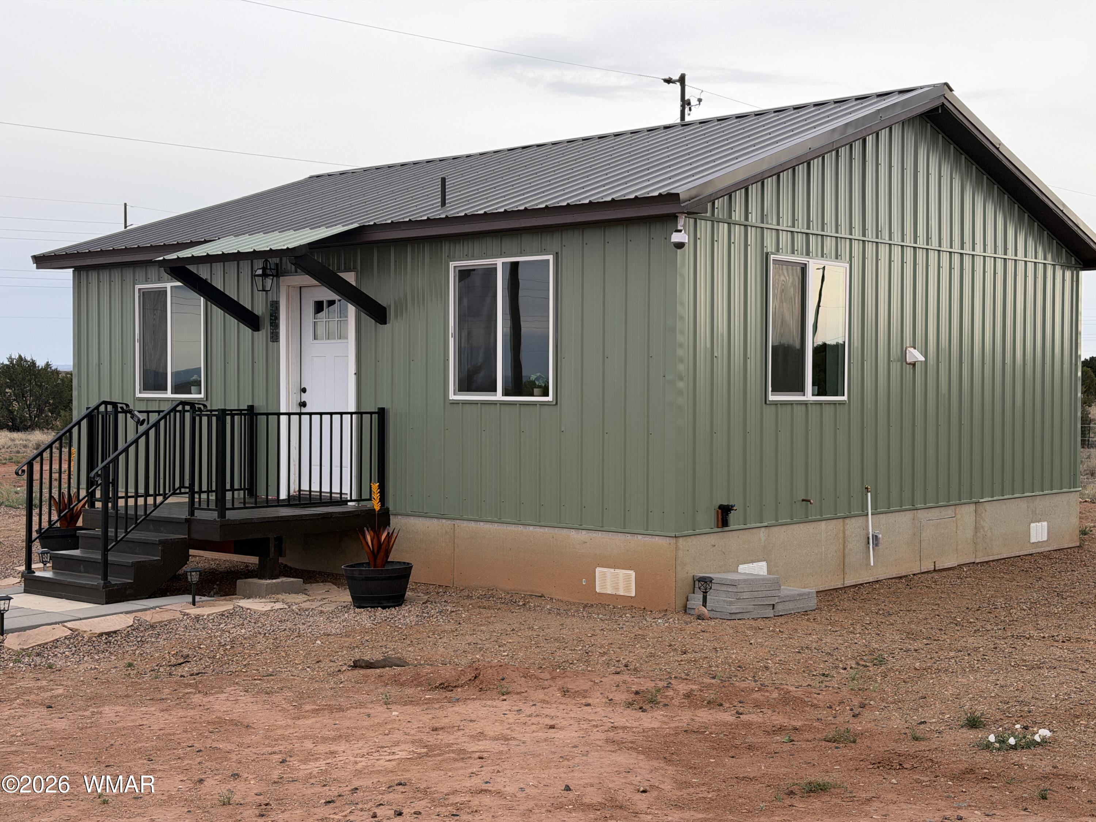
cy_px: 411
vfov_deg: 30.3
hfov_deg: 39.7
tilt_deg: -1.2
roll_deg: +0.4
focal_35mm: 48
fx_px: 1520
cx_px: 548
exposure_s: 1/1085
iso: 80
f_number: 1.78
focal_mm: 6.76
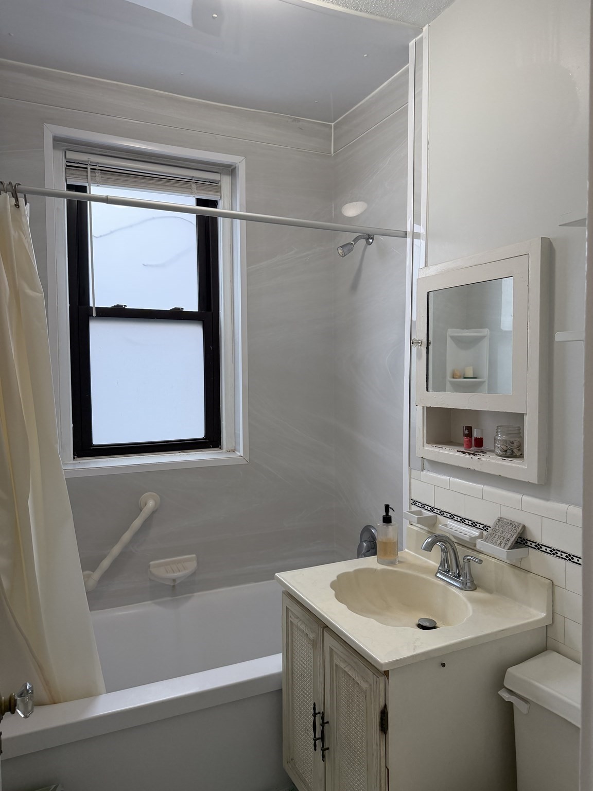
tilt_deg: -3.5
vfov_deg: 71.6
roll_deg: +0.7
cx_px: 296
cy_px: 396
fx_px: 548
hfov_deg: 56.8
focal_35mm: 24
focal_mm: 6.76
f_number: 1.78
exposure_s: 1/234
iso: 200
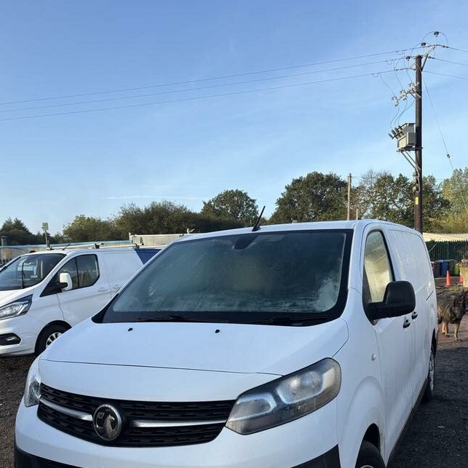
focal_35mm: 32
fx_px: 489
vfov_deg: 50.3
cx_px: 238
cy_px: 309
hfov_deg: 51.1
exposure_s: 1/1175
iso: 50
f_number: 1.6
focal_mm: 5.96
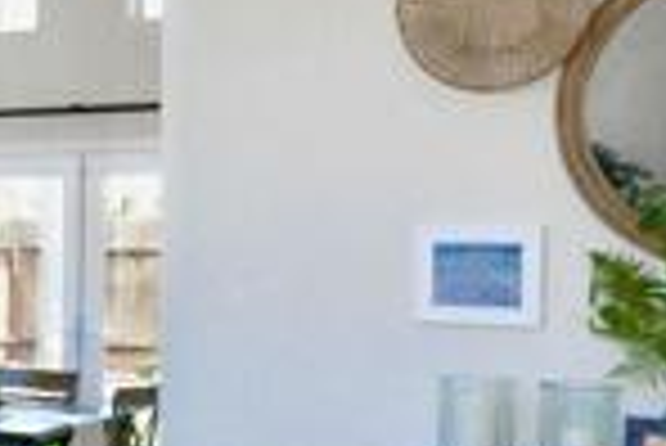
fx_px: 1318
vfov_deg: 18.6
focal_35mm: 71
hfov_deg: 23.5
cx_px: -297
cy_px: 462
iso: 800
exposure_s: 1/60
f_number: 4
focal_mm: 11
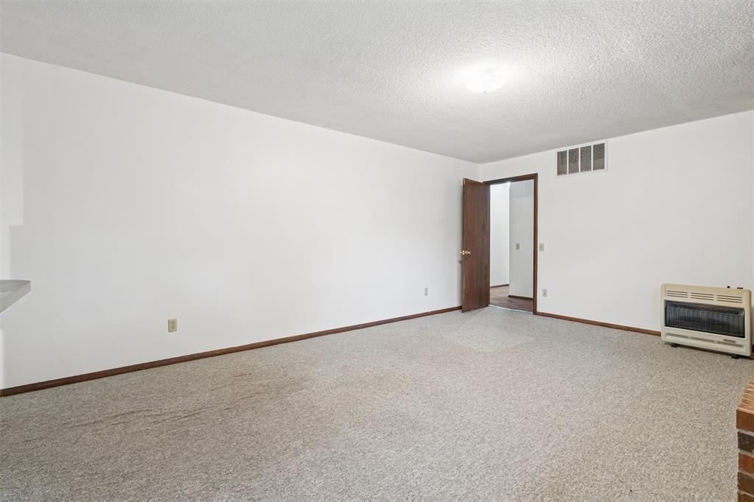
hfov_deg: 96.7
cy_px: 251
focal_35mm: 16
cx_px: 377
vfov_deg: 73.7
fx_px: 335
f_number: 8
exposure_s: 1/2
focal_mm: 16
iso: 200
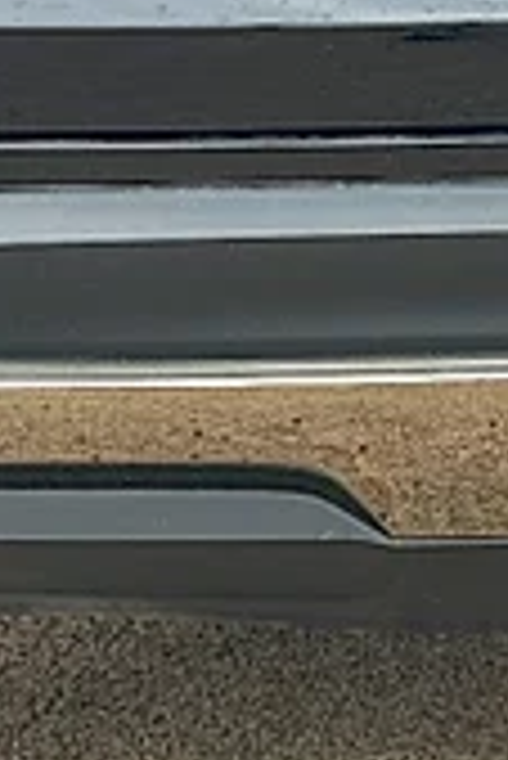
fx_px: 4372
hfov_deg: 6.6
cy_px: -196
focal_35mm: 207
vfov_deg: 9.8
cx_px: 575
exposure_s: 1/694
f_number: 1.78
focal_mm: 6.86
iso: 64
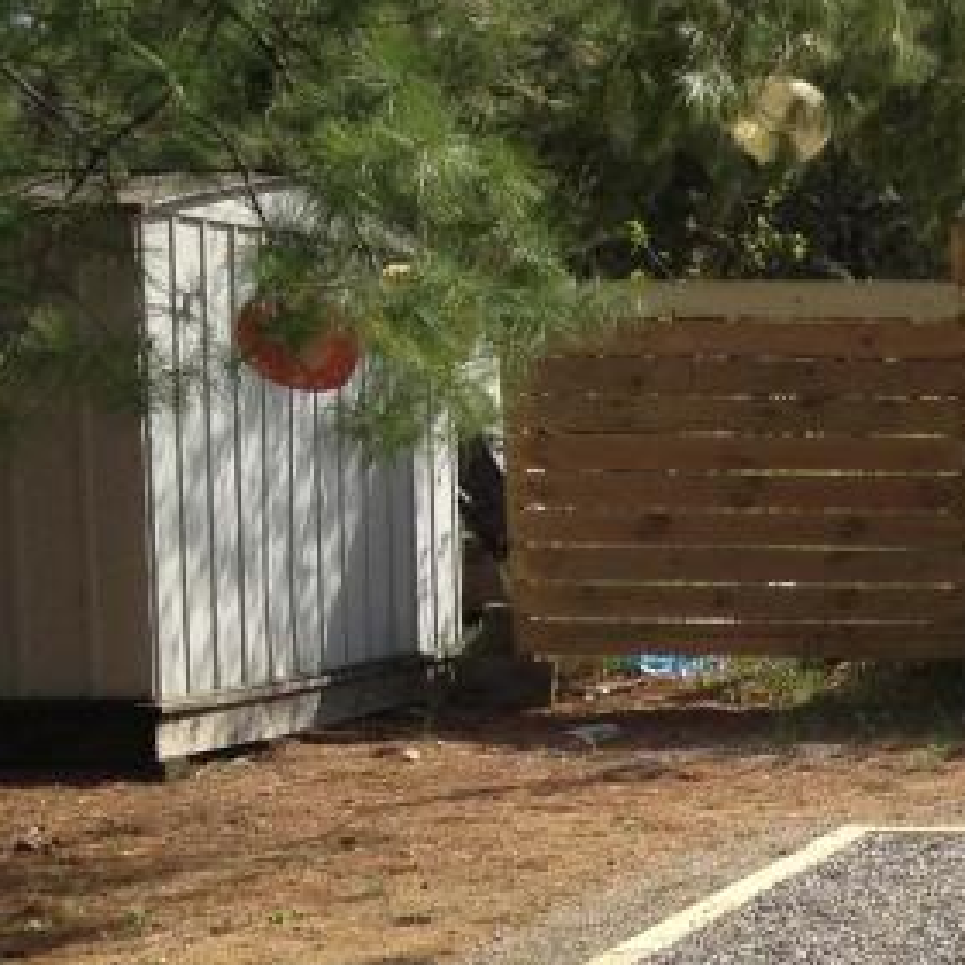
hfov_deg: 14.1
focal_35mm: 113
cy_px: 910
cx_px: 1596
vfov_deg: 15.2
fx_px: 3564
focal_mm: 4.28
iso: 50
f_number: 2.4
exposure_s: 1/1082
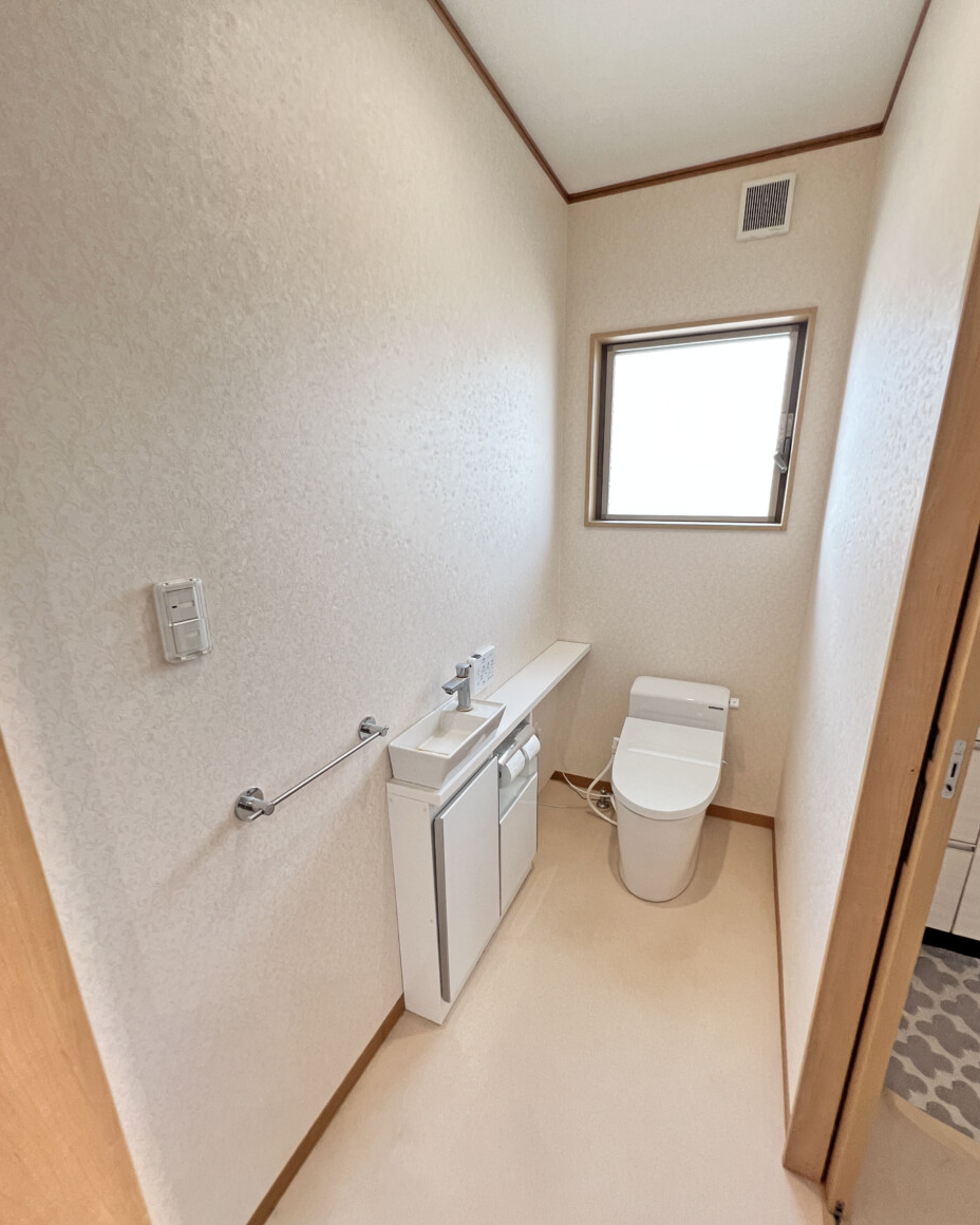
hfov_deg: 88.0
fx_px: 508
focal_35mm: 14
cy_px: 642
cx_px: 501
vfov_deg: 100.6
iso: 250
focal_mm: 1.57
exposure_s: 1/60
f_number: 1.8
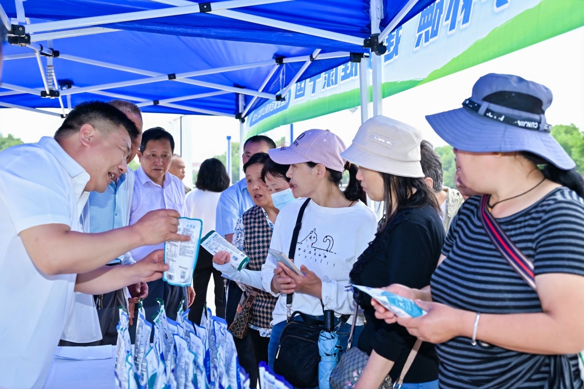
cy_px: 194
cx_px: 292
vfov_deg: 34.2
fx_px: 633
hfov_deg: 49.6
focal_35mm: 39
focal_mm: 39
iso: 250
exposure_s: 1/250
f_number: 4
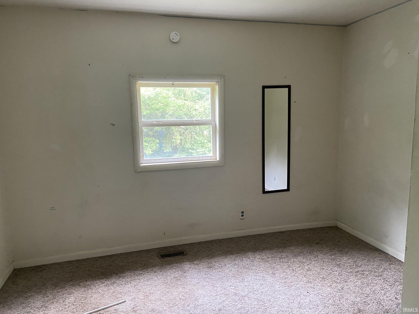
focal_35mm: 26
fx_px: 315
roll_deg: +0.5
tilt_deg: -8.1
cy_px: 157
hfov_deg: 67.3
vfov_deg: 53.1
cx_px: 210
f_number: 1.8
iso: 320
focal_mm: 4.25
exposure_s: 1/60
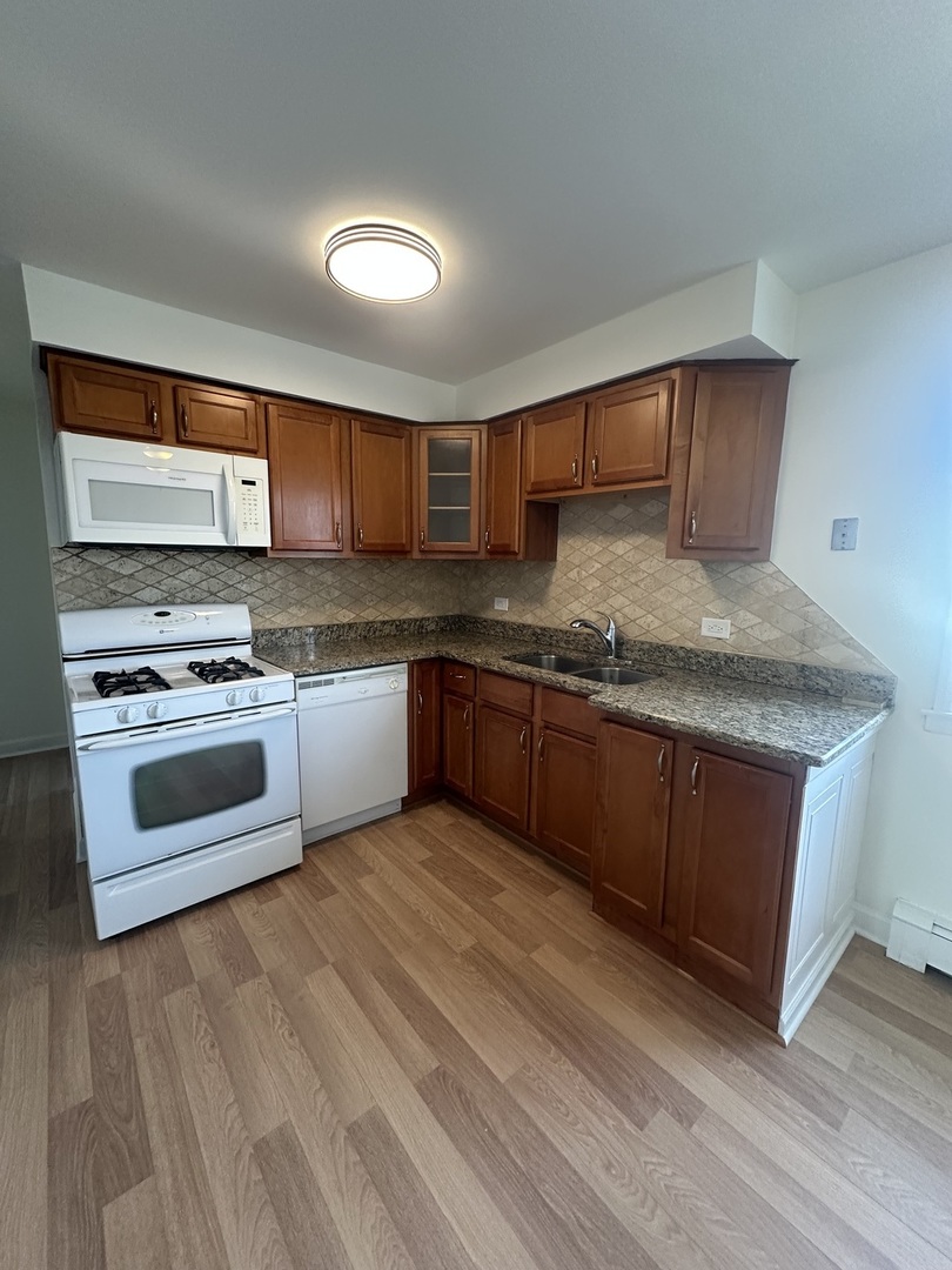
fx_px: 513
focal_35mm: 14
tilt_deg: -6.8
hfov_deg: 85.7
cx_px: 476
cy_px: 635
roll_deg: -2.3
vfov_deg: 102.1
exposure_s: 1/120
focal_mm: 2.22
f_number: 2.2
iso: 320
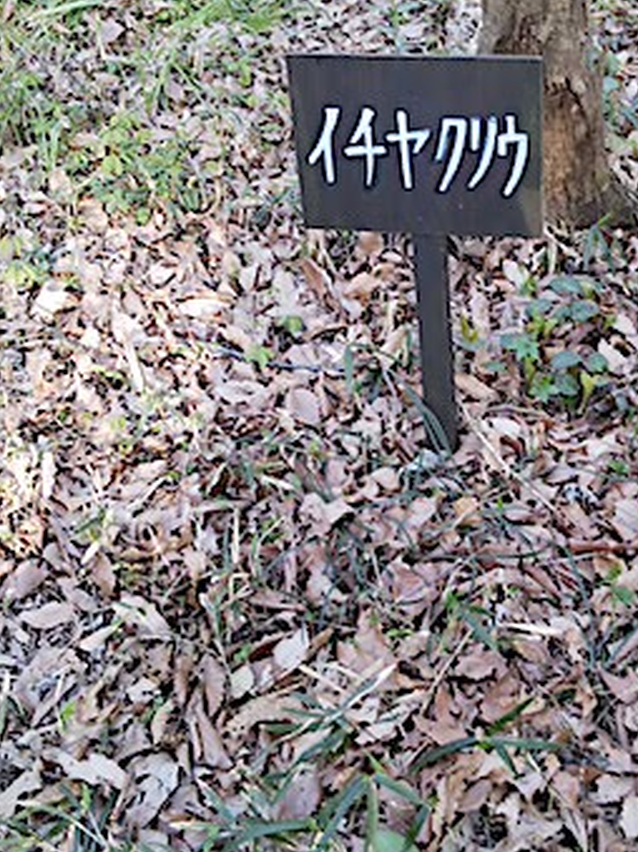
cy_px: 406
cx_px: 447
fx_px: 1451
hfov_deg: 24.6
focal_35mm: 59
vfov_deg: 32.7
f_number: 2.2
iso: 40
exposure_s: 1/40
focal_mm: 4
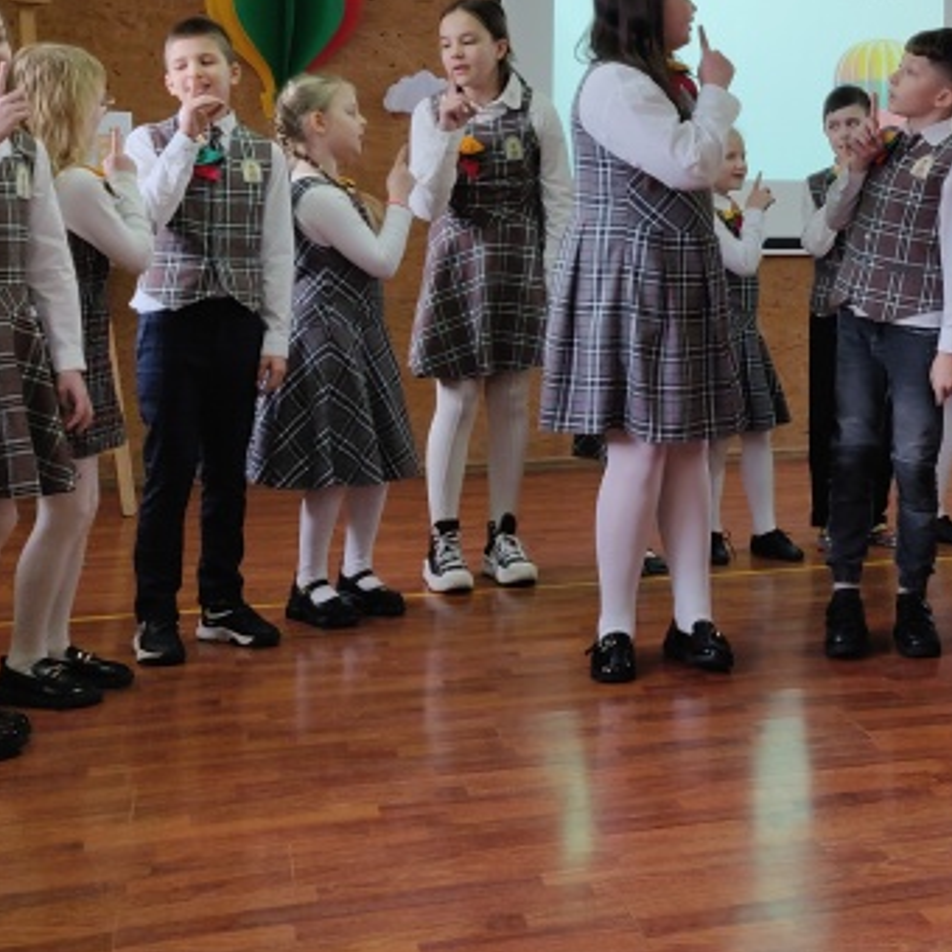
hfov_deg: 31.2
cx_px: 860
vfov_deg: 32.0
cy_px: 199
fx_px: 1618
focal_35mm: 52
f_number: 1.7
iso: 125
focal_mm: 4.25
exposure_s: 1/50
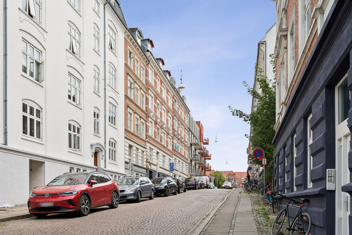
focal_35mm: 30
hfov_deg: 61.9
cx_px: 176
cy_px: 118
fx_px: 293
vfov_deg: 43.6
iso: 100
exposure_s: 1/320
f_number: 6.3
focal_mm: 30
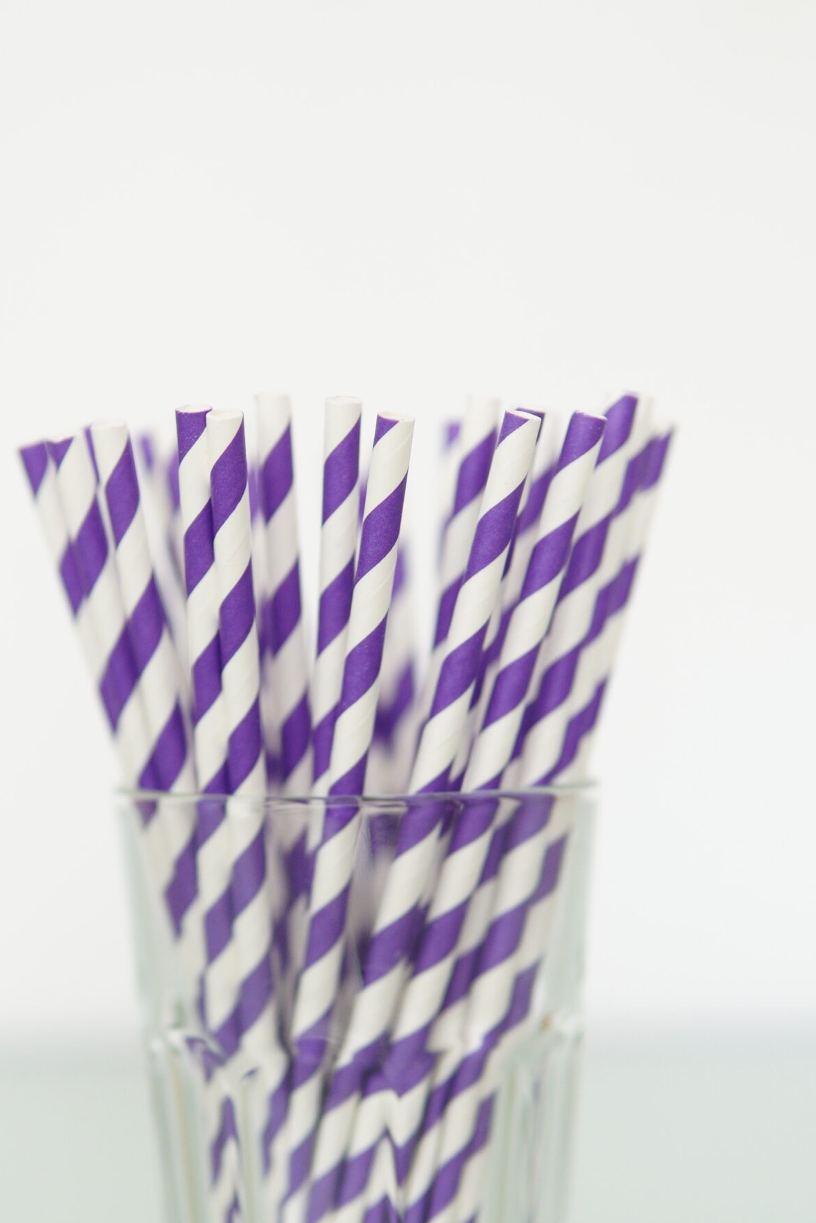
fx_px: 2209
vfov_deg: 30.6
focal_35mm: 65
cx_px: 321
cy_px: 873
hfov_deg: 20.9
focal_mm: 30
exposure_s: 1/400
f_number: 1.8
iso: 640
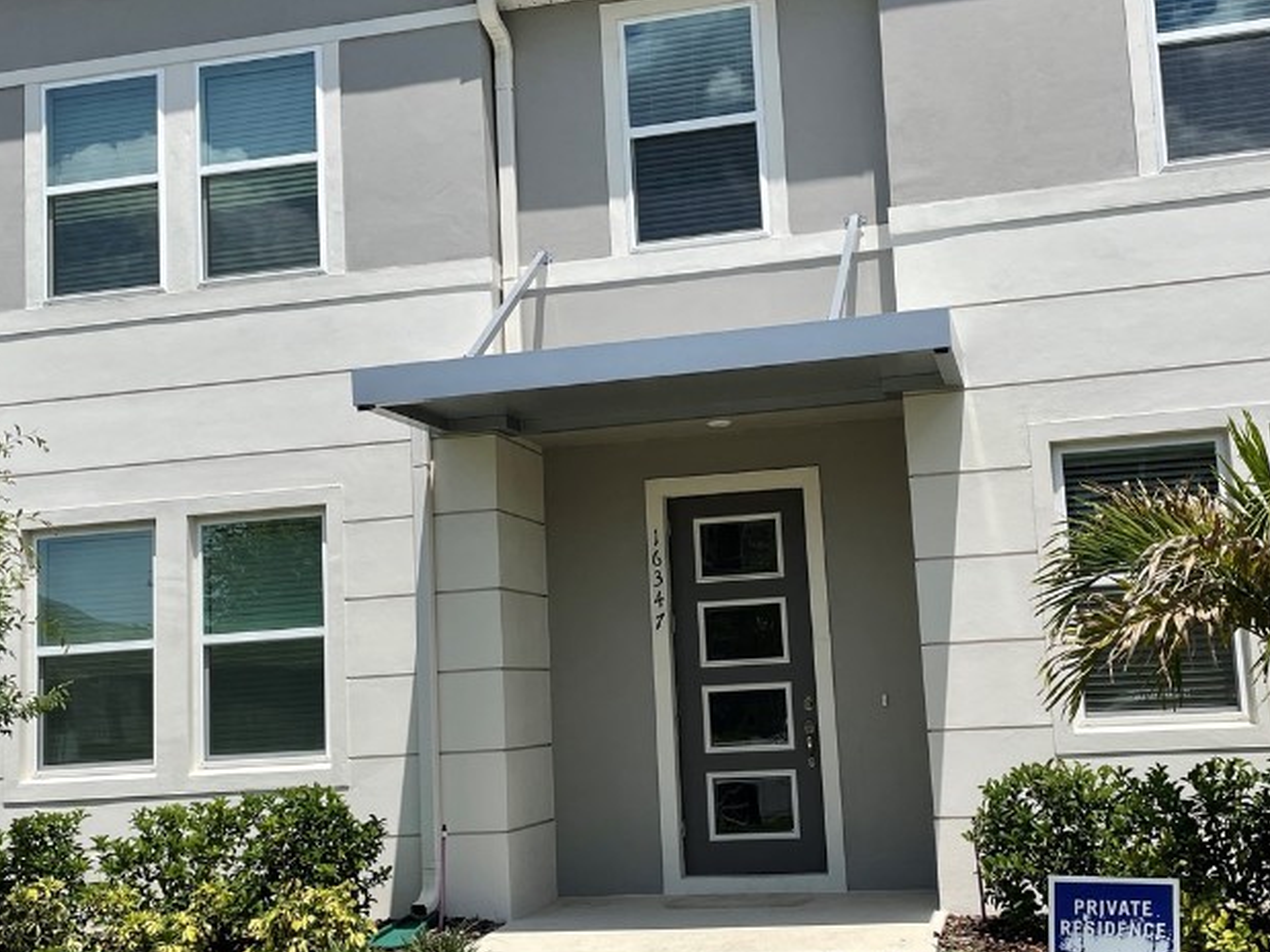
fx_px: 1577
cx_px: 673
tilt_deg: +8.0
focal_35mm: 43
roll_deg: +2.8
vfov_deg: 33.6
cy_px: 523
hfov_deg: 43.8
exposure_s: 1/5291
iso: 32
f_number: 1.6
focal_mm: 4.2
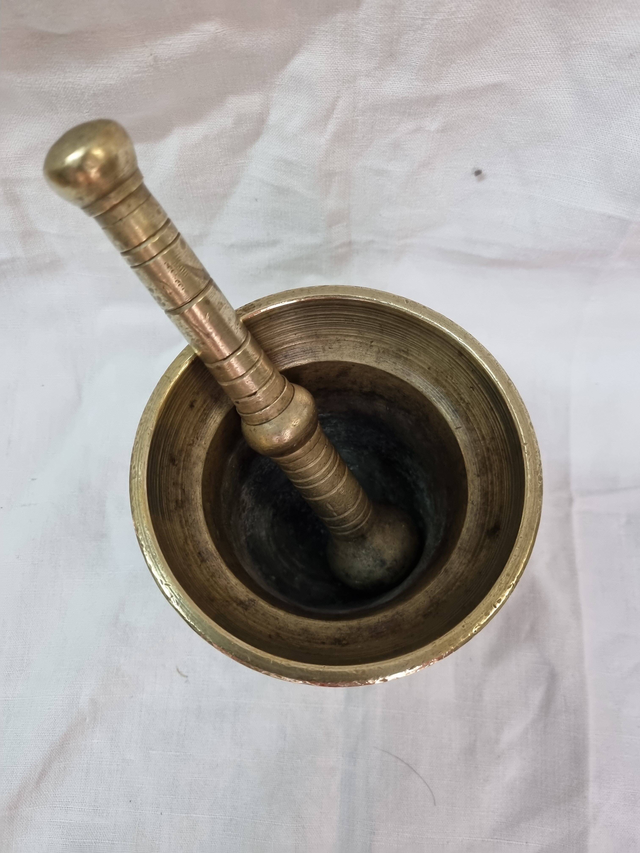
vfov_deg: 67.3
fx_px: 641
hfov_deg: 53.1
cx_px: 320
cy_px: 426
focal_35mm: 26
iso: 320
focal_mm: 5.4
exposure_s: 1/100
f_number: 1.8
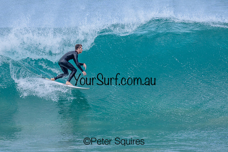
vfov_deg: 1.3
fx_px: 6964
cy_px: 74
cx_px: 92
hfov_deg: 1.9
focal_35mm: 1099
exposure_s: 1/2000
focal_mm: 800
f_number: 6.3
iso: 640
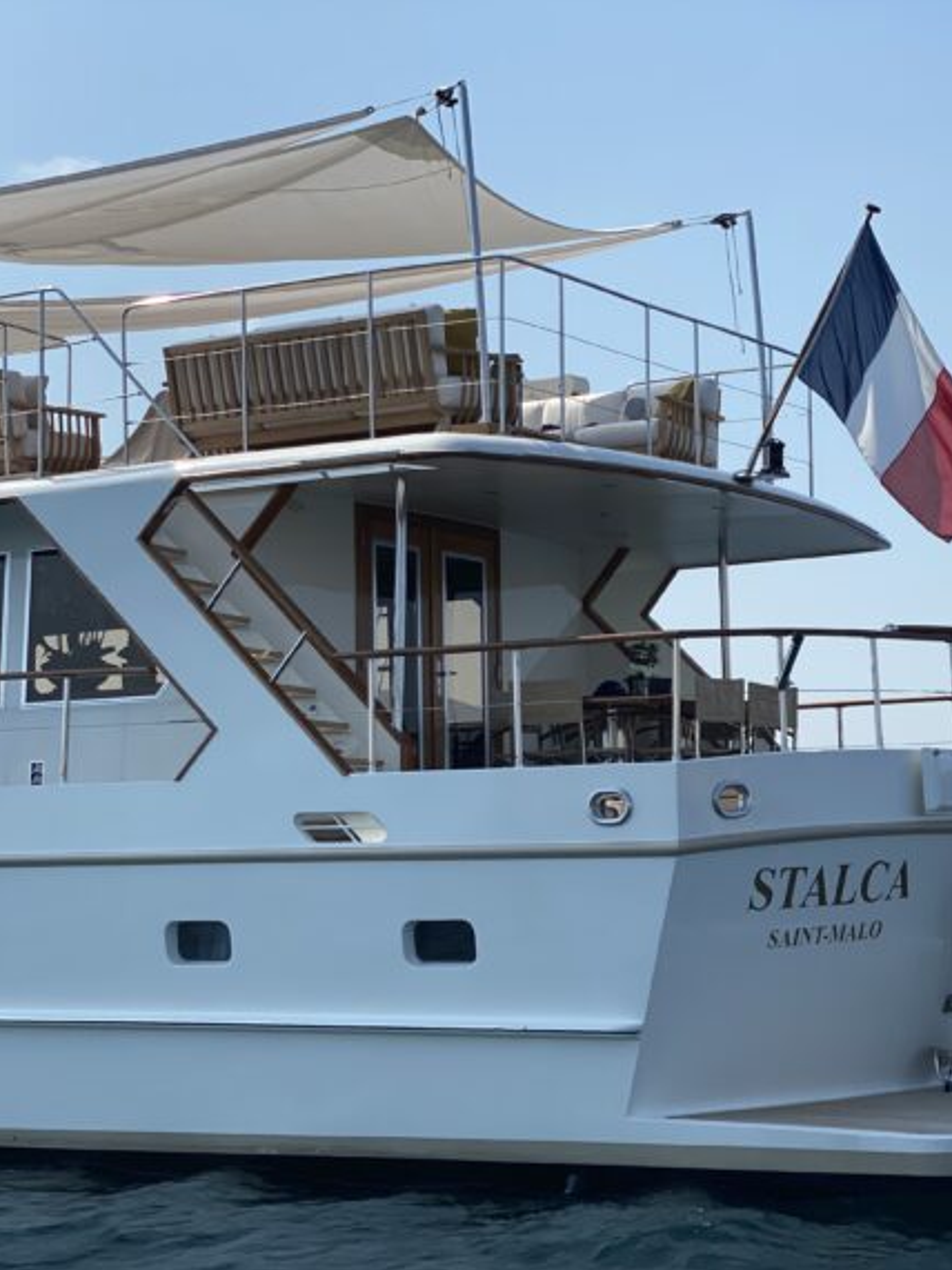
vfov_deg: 27.8
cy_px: 634
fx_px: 2568
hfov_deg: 20.9
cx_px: 672
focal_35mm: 70
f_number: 2
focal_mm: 6
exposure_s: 1/2398
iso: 20
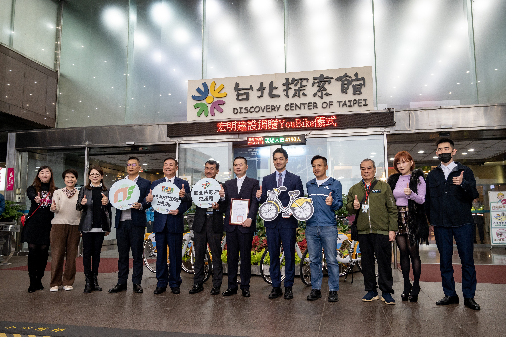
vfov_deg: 44.2
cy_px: 168
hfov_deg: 62.8
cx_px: 253
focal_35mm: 30
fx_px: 414
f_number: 5.6
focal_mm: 29.5
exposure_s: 1/60
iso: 800
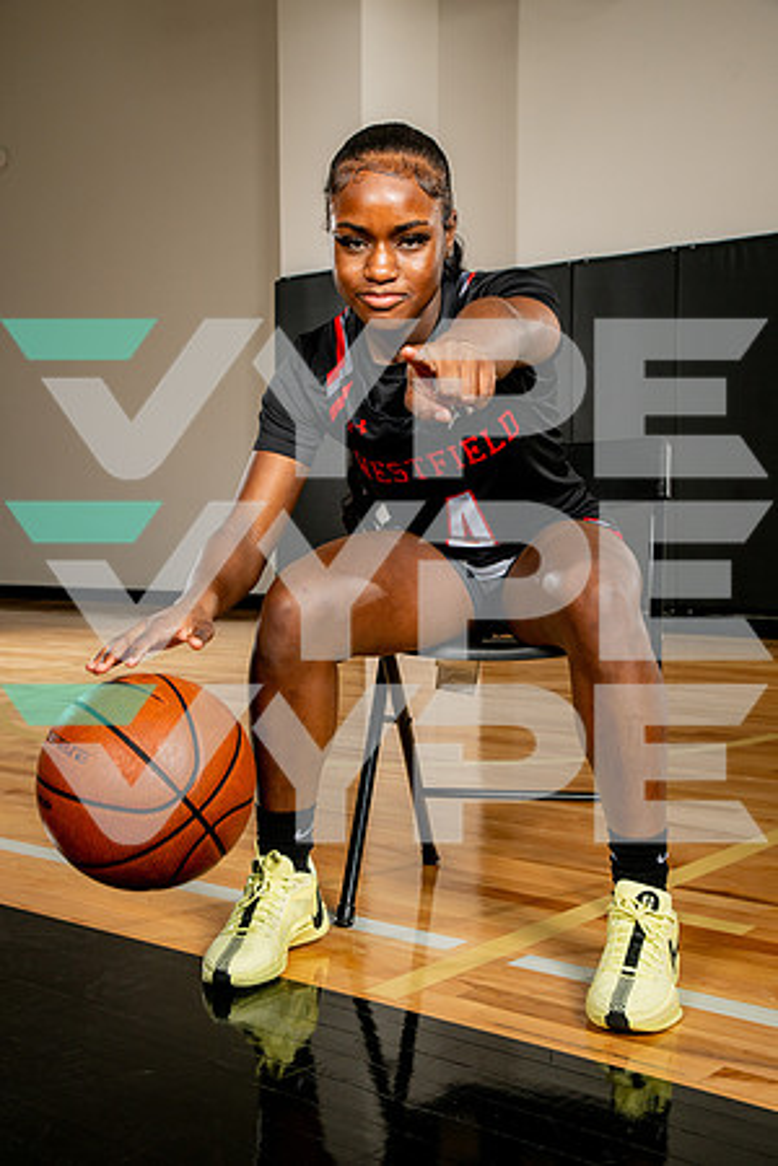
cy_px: 583
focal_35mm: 46
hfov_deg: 29.2
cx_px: 389
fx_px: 1491
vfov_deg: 42.7
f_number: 8
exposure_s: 1/500
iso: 250
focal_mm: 46
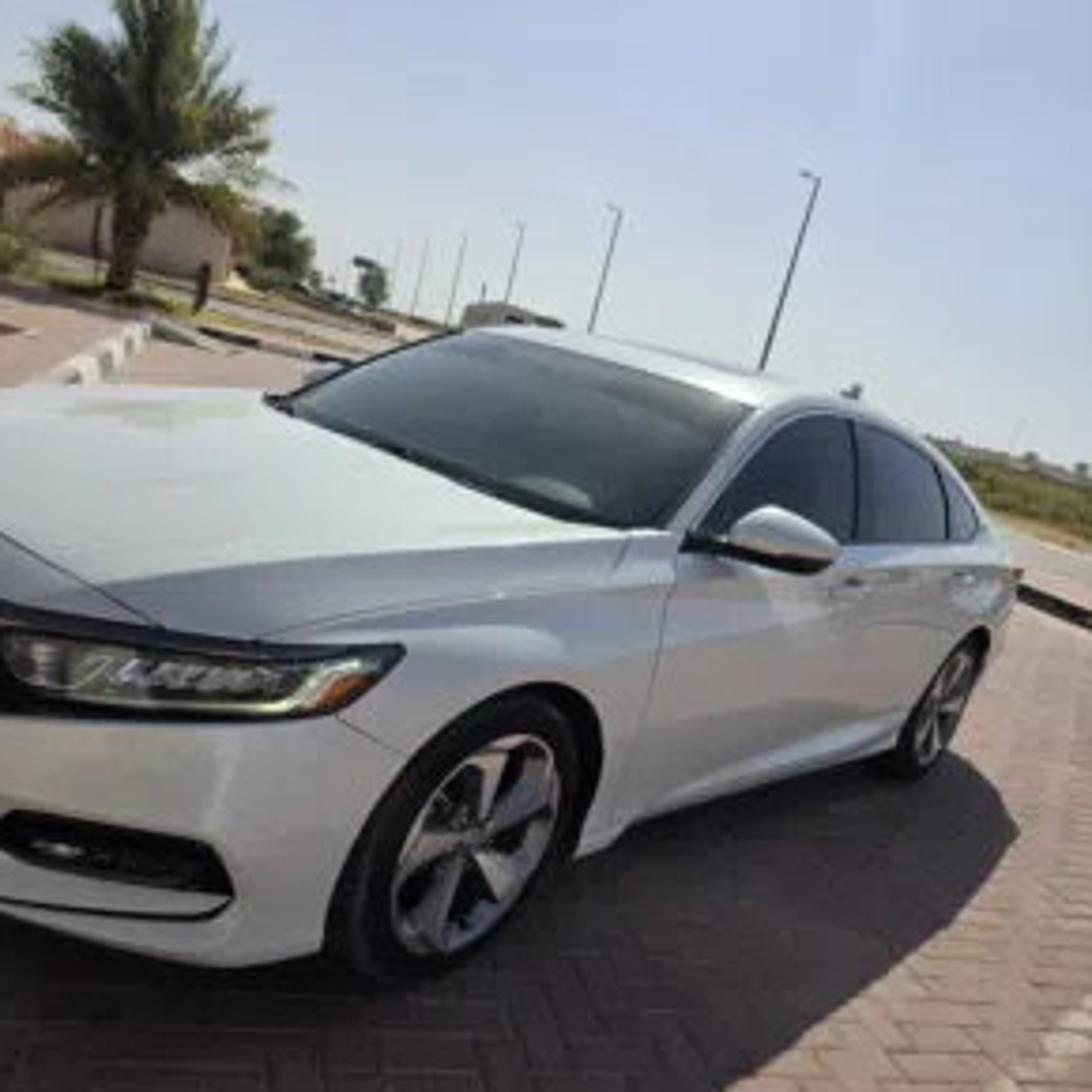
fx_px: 999
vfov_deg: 57.0
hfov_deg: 57.3
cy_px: 629
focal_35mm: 28
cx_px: 550
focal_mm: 6.5
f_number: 1.4
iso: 40
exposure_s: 1/7939
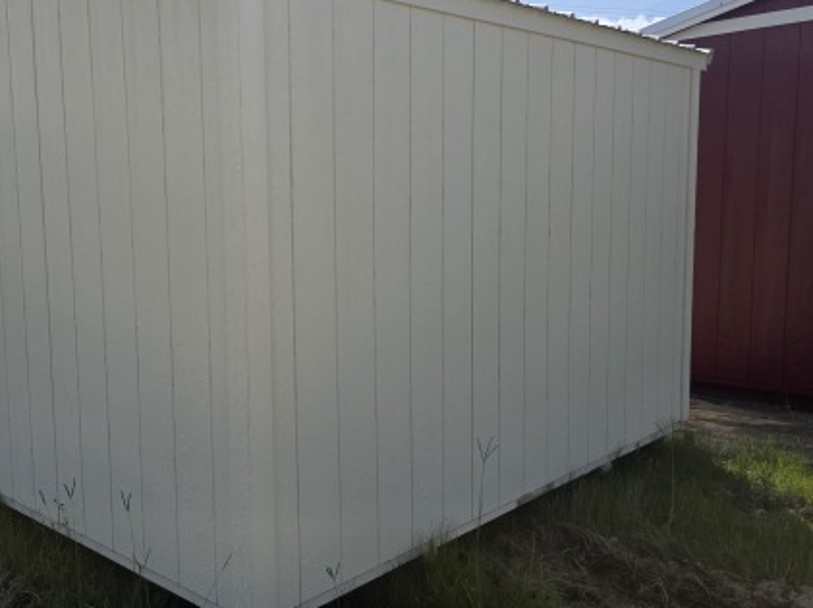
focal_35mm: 35
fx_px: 821
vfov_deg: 40.6
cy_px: 280
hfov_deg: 51.4
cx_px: 255
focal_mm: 6.3
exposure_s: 1/7061
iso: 80
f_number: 1.7
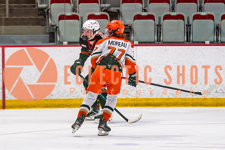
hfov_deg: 7.1
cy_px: 125
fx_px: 1819
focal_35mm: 291
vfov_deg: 4.7
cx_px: 90
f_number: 2.8
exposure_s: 1/640
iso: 500
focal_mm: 120
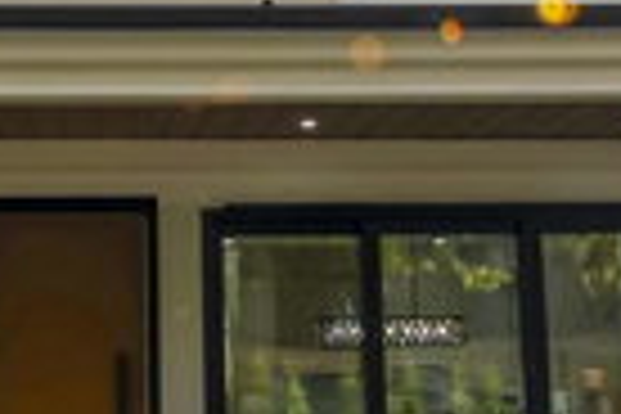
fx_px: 1397
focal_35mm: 81
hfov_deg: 24.6
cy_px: 126
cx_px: 101
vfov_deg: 16.8
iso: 400
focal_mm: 14
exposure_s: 1/125
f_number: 11
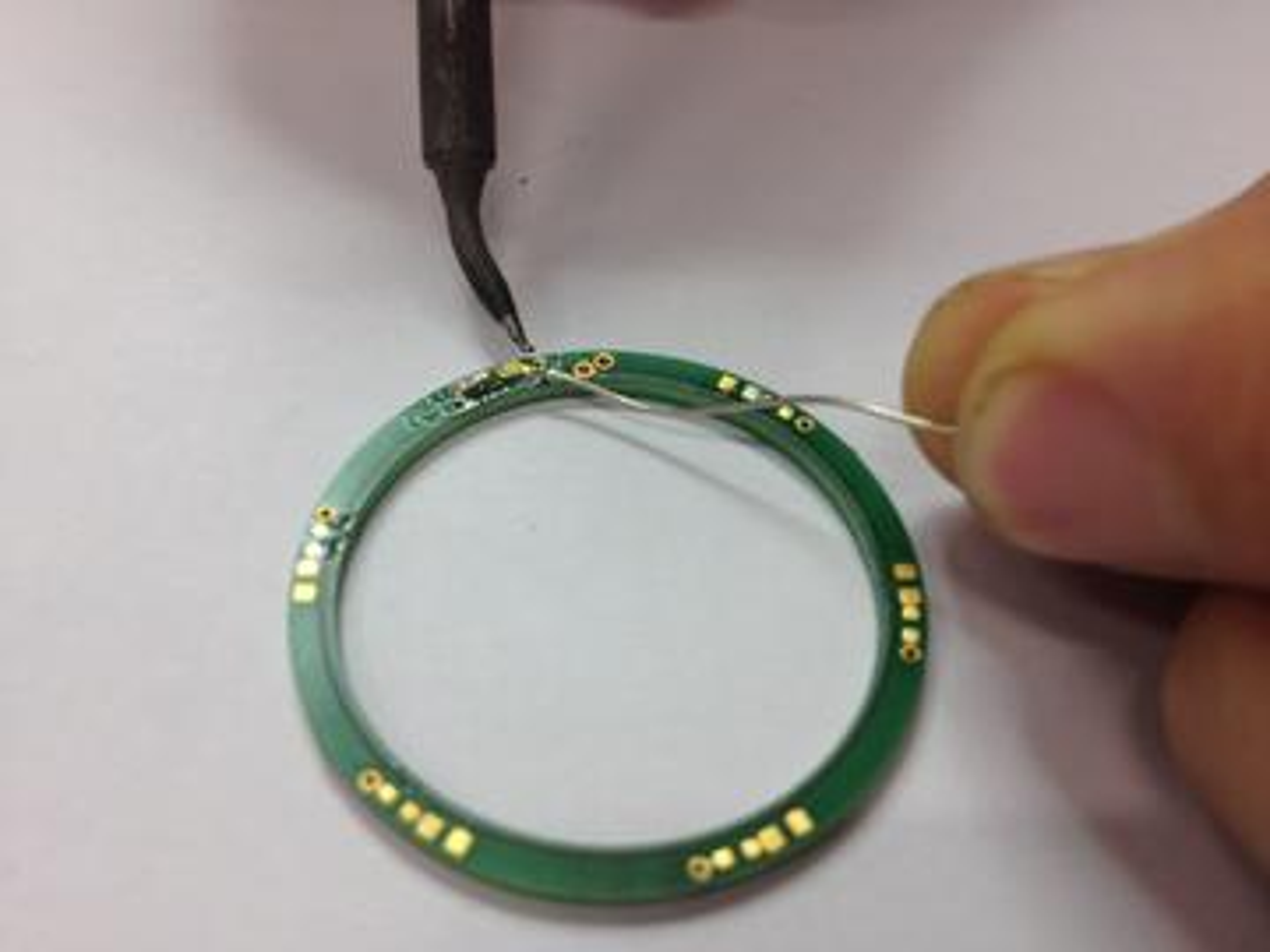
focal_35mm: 35
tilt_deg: -51.9
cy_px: 476
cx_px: 635
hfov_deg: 52.6
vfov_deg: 40.7
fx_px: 1284
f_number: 2.4
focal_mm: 4.28
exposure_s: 1/50
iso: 50
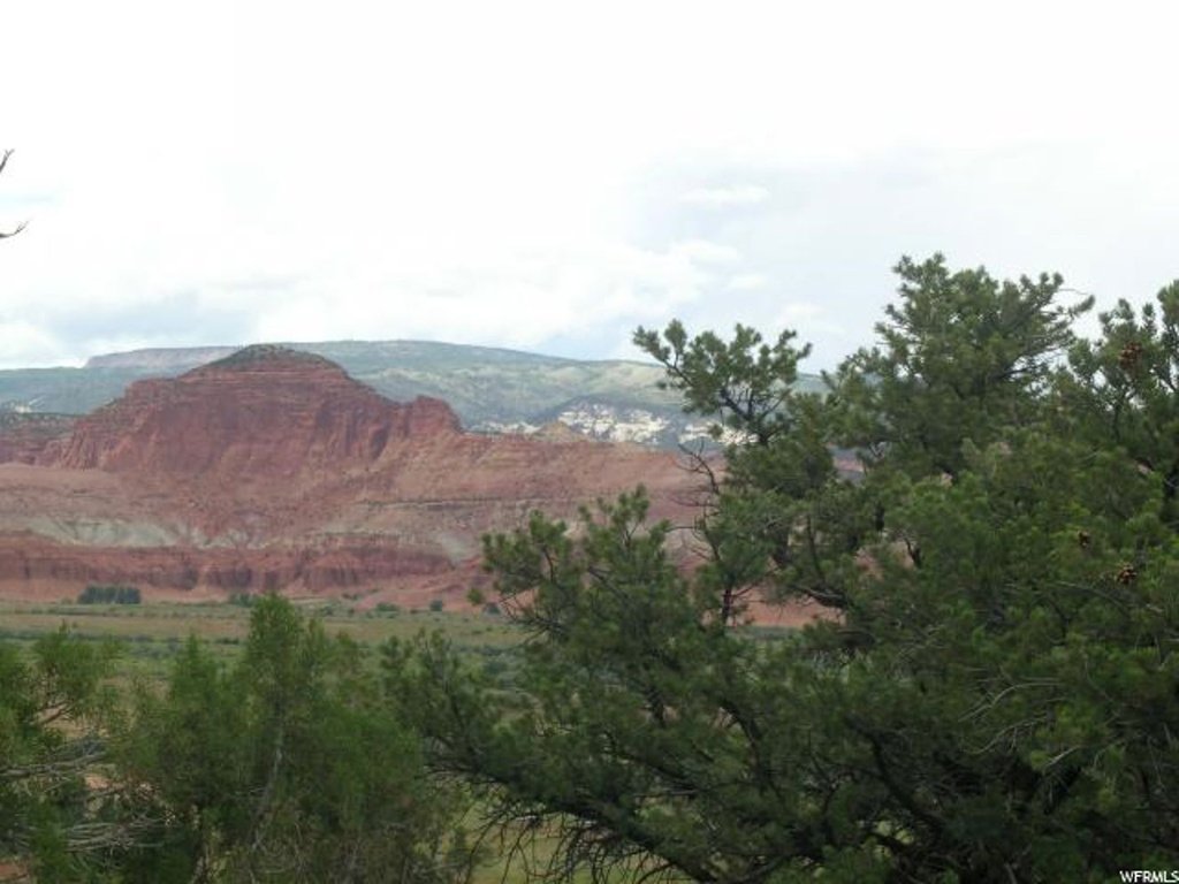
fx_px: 2554
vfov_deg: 19.6
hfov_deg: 26.0
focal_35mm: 75
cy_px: 442
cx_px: 590
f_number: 7.1
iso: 71
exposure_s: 1/177
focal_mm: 15.6
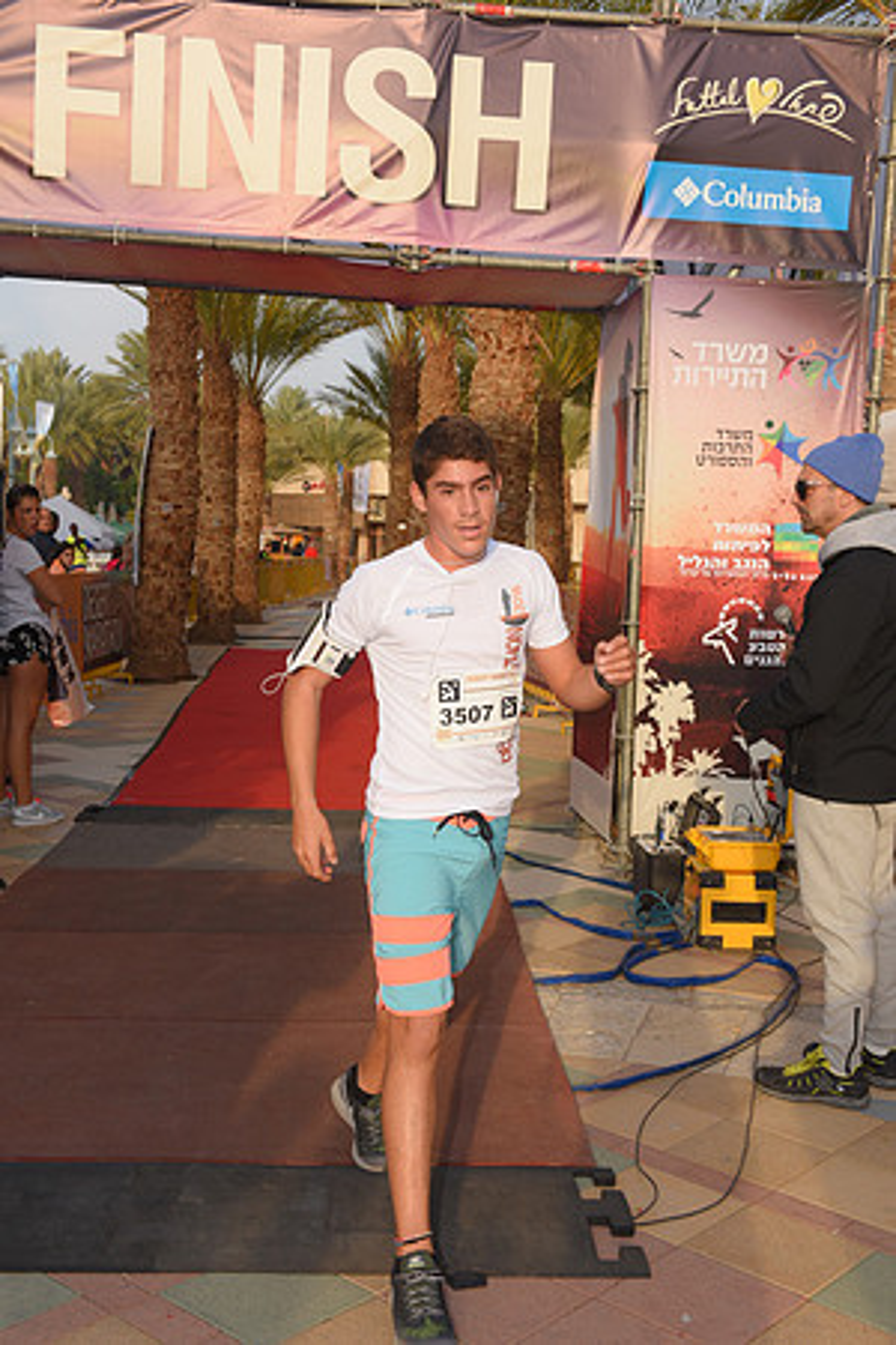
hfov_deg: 31.9
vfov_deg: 46.4
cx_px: 448
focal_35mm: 42
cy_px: 672
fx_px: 1568
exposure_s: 1/250
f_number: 6.3
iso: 100
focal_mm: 42
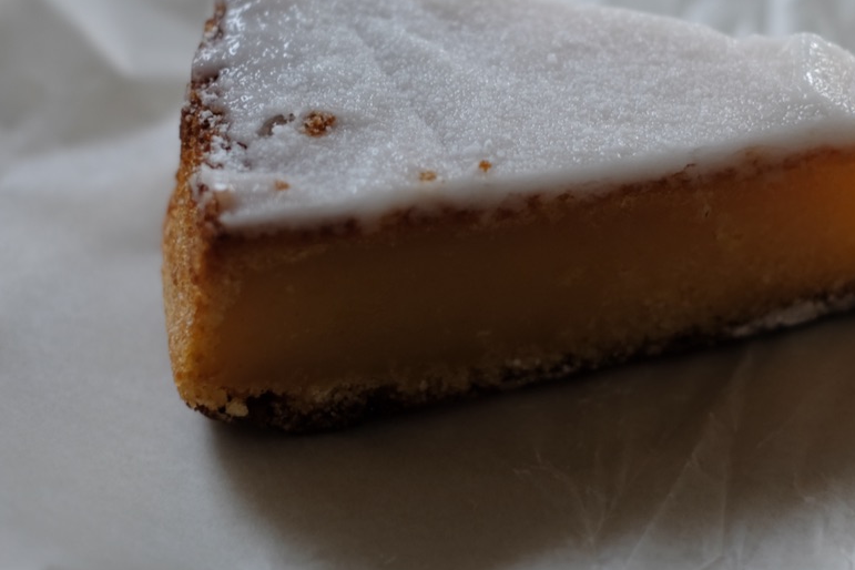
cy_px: 143
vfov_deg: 12.4
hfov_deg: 18.6
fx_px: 2612
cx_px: 497
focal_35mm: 110
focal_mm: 35
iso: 200
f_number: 2.5
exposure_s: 1/200
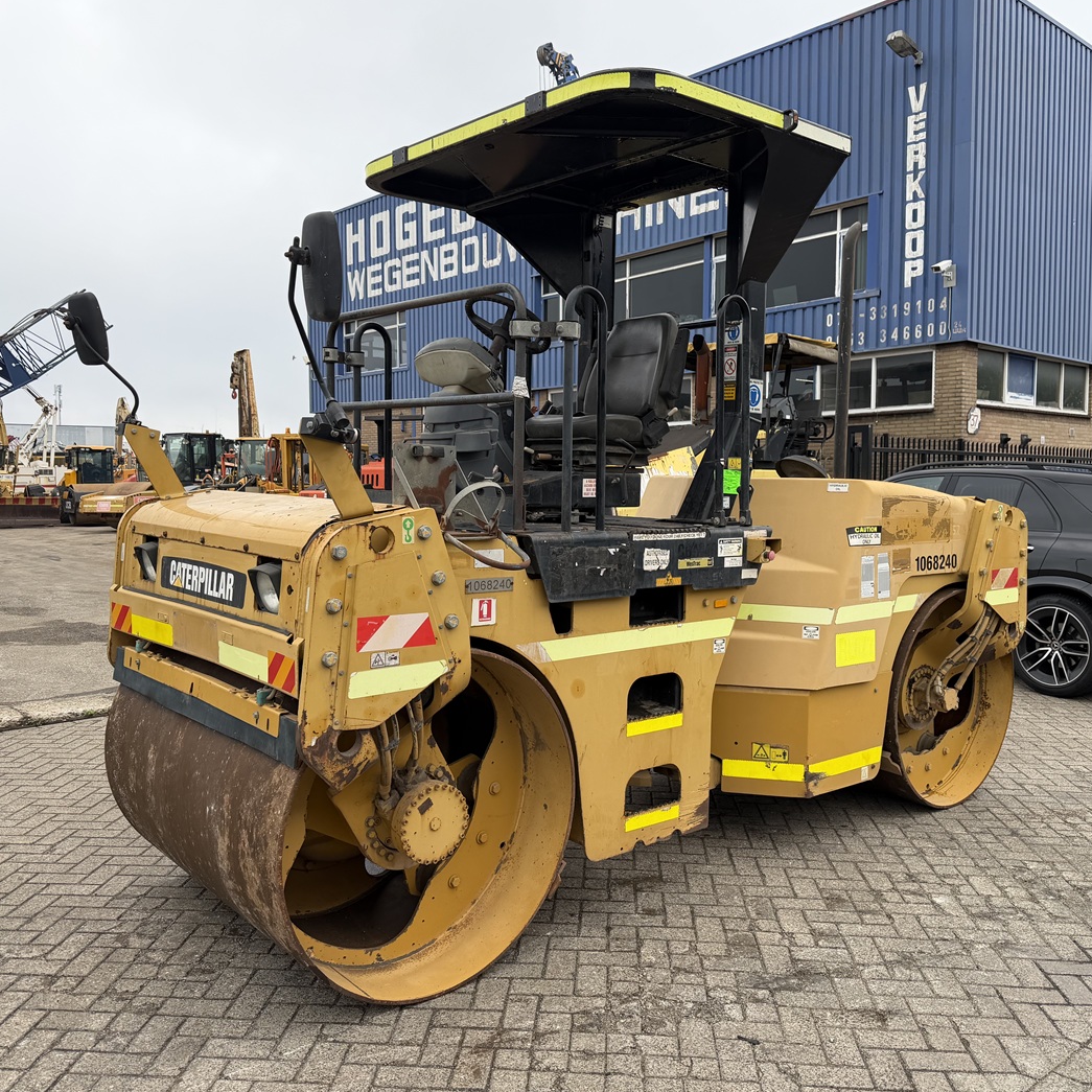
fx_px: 1035
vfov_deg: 55.6
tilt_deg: -3.4
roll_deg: -1.2
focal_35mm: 29
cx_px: 579
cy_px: 538
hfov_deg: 55.6
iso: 80
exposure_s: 1/1060
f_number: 1.78
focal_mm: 6.76
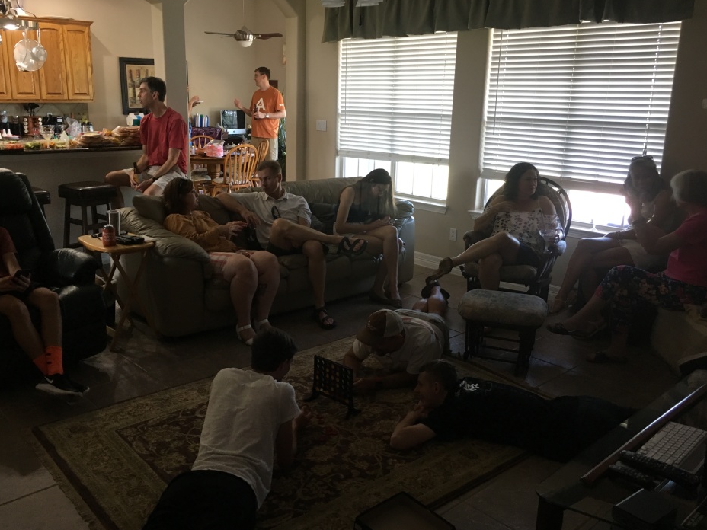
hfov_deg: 56.8
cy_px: 261
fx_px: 654
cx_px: 328
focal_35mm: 32
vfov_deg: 44.2
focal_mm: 4.15
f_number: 2.2
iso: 100
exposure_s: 1/30
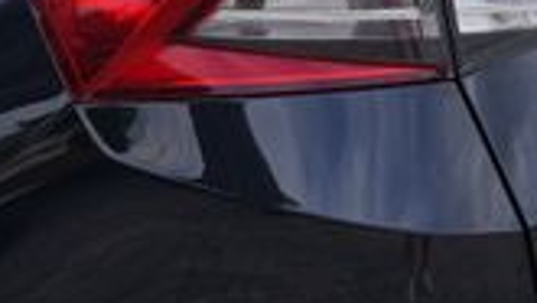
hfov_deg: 11.8
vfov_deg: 6.6
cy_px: -28
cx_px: 228
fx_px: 2593
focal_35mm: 182
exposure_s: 1/160
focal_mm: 28
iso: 100
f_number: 6.3
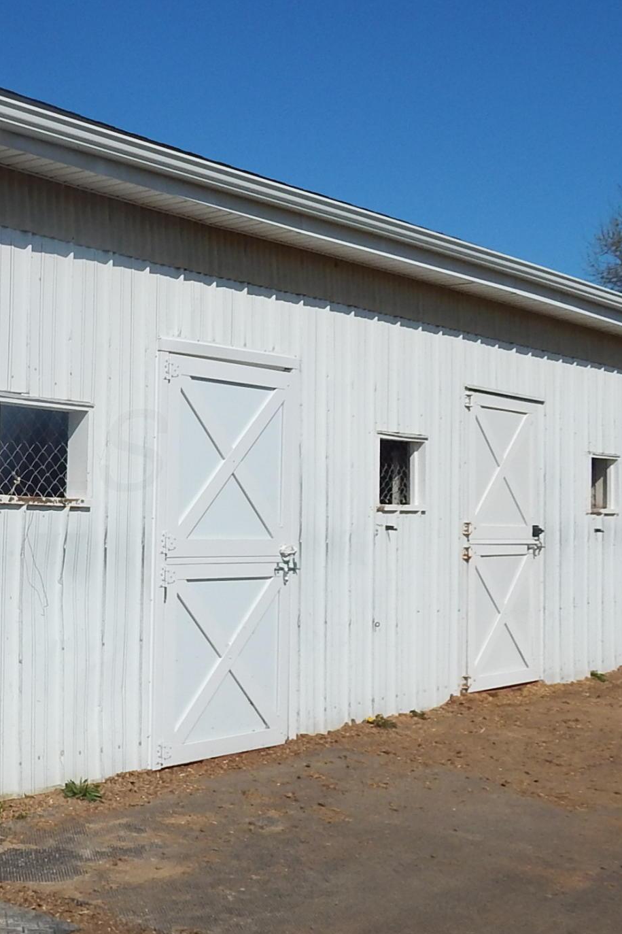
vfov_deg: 39.6
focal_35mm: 50
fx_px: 1296
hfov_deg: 25.3
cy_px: 449
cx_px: -37
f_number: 6
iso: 125
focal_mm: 4
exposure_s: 1/1000
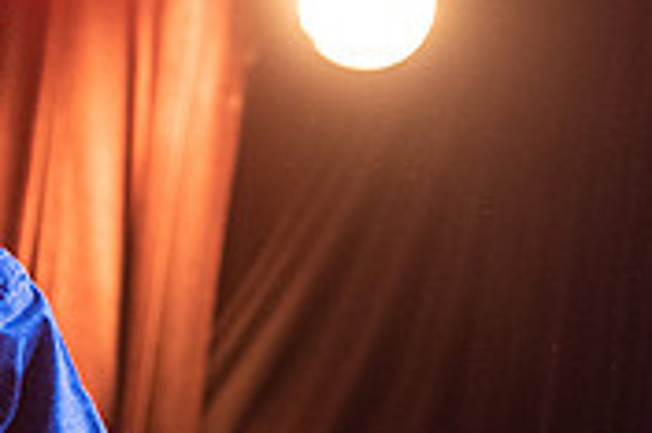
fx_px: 4343
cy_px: 406
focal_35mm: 240
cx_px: 39
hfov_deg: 8.5
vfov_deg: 5.7
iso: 2000
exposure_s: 1/125
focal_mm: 70
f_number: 3.2
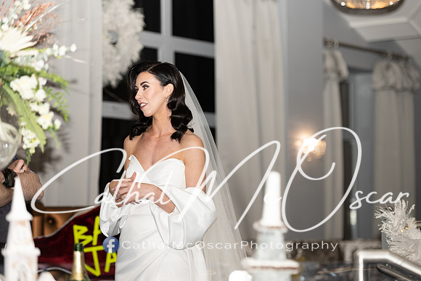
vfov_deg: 11.4
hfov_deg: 17.1
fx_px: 1404
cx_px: 210
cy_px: 140
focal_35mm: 120
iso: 200
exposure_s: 1/160
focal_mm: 120
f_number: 2.8
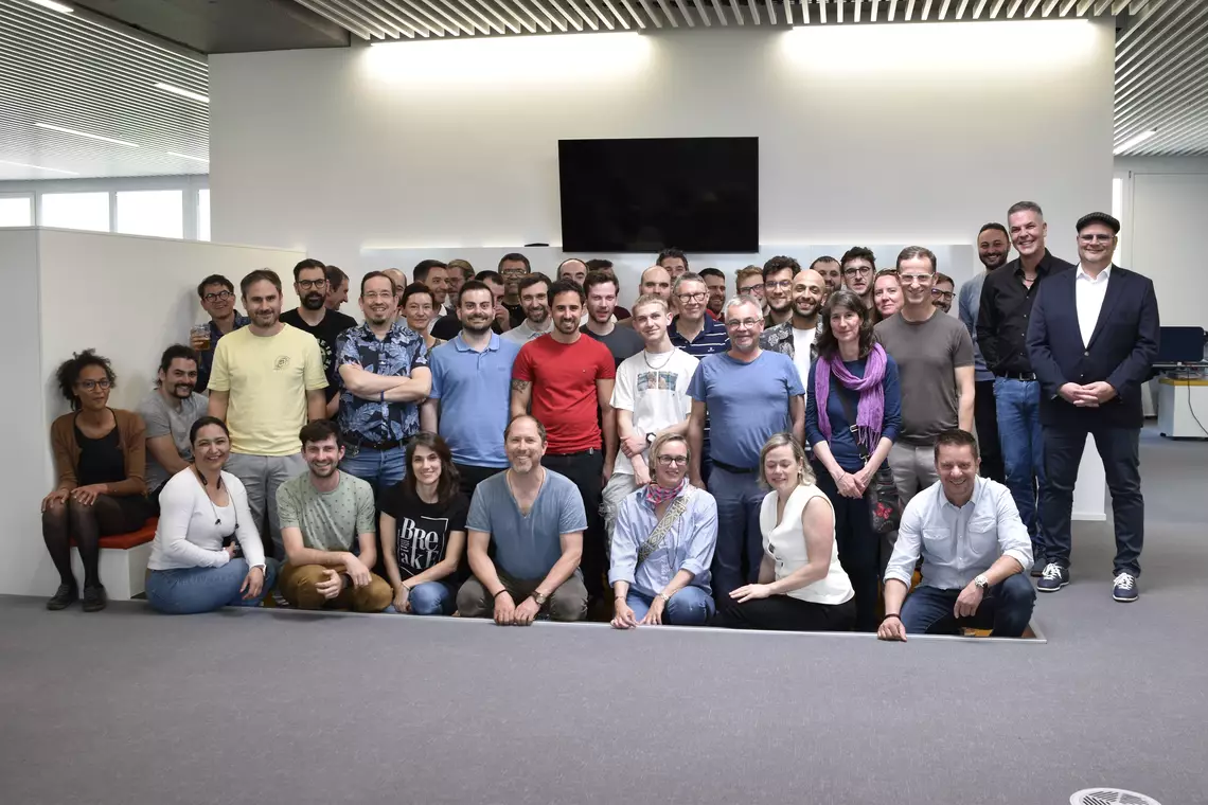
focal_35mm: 36
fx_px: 1208
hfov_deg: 53.1
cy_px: 402
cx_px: 604
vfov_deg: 36.9
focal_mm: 24
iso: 400
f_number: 4
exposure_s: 1/60
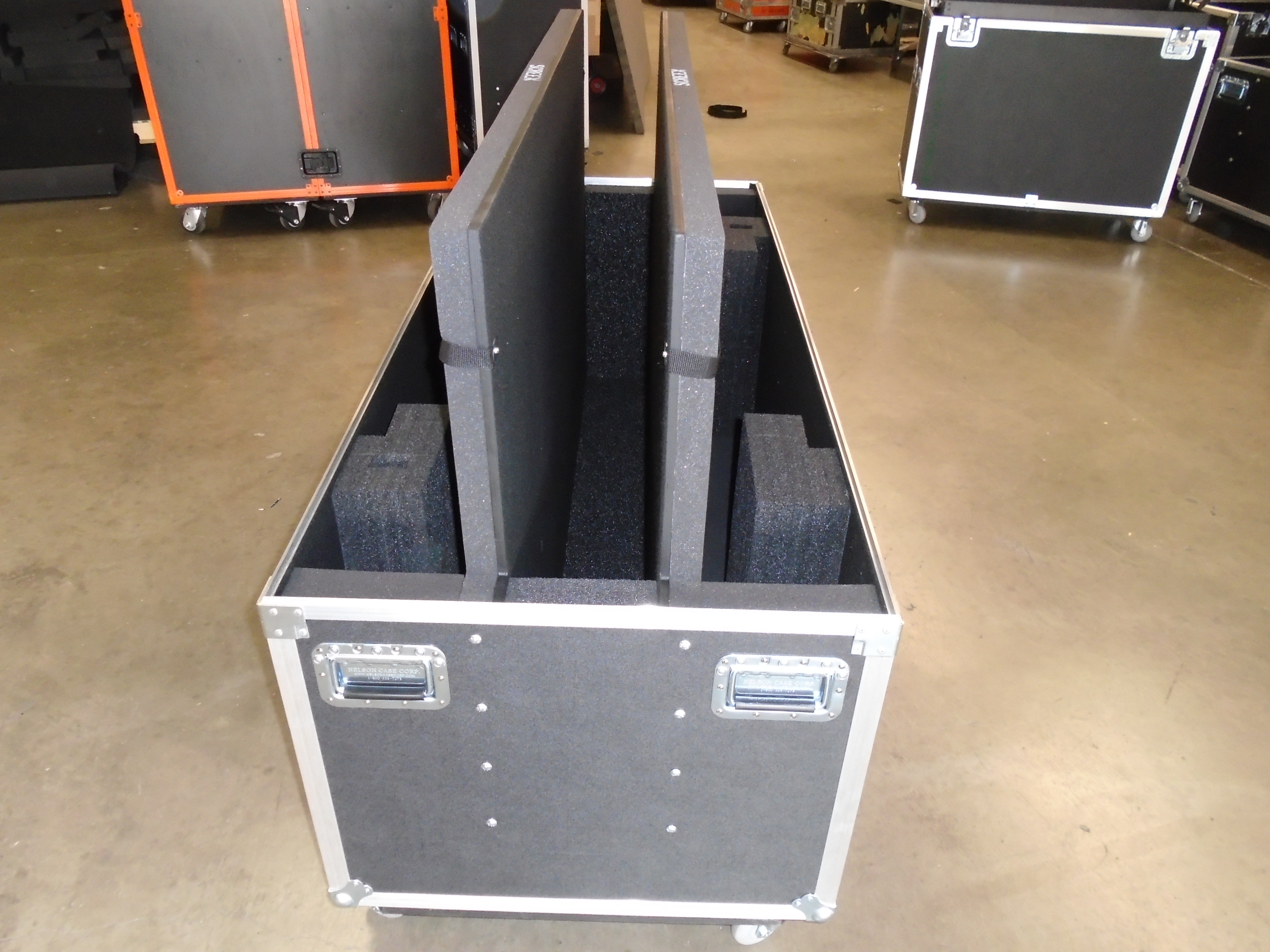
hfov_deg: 67.3
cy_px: 476
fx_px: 954
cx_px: 635
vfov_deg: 53.1
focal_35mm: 26
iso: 400
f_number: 3.2
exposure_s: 1/30
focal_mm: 4.6
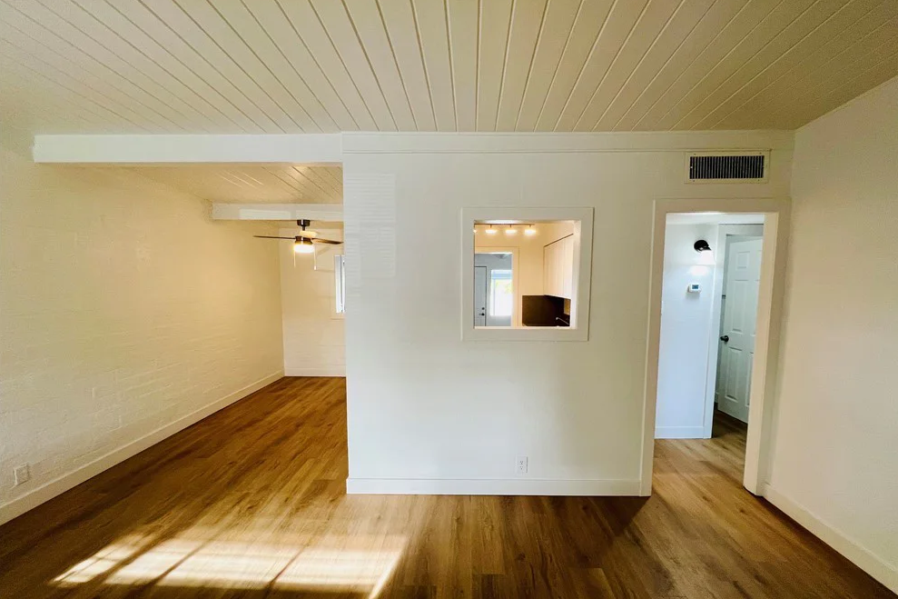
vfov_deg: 81.1
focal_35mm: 14
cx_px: 463
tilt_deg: -5.4
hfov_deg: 104.2
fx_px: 349
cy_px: 315
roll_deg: +0.2
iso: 160
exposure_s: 1/120
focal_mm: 1.57
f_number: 1.8
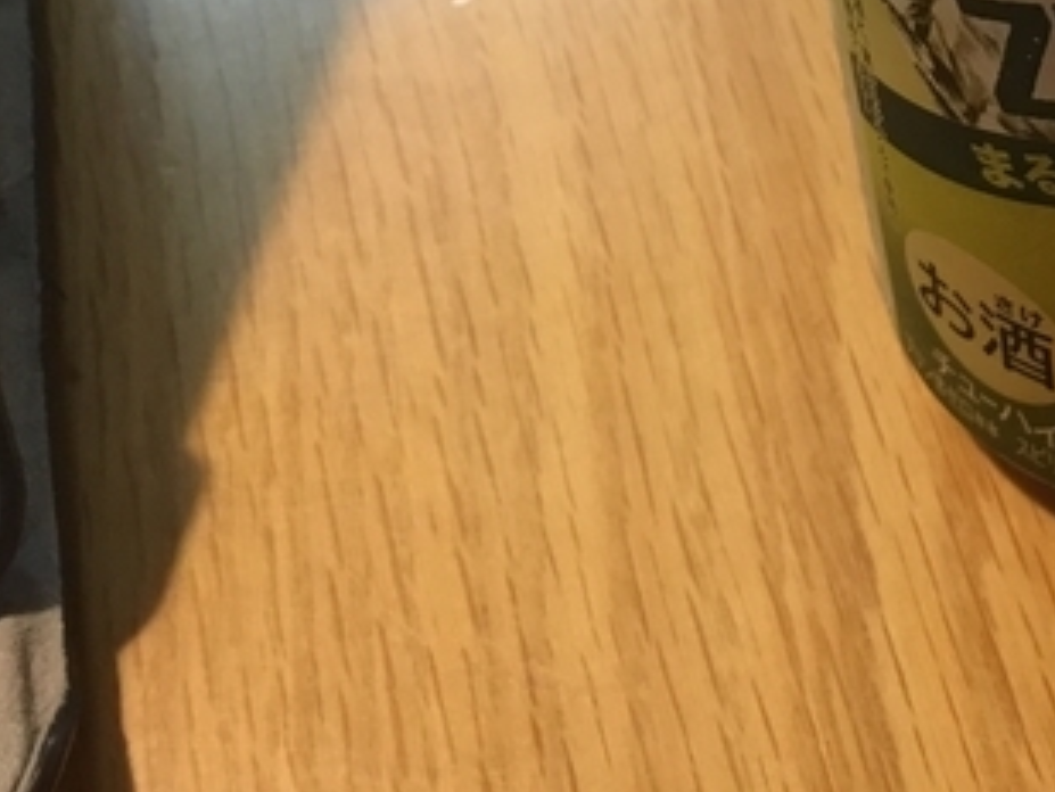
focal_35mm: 75
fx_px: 2287
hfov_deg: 25.0
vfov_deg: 19.0
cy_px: -48
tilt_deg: -46.0
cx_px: 1007
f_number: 2.2
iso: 100
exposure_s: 1/10
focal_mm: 4.15
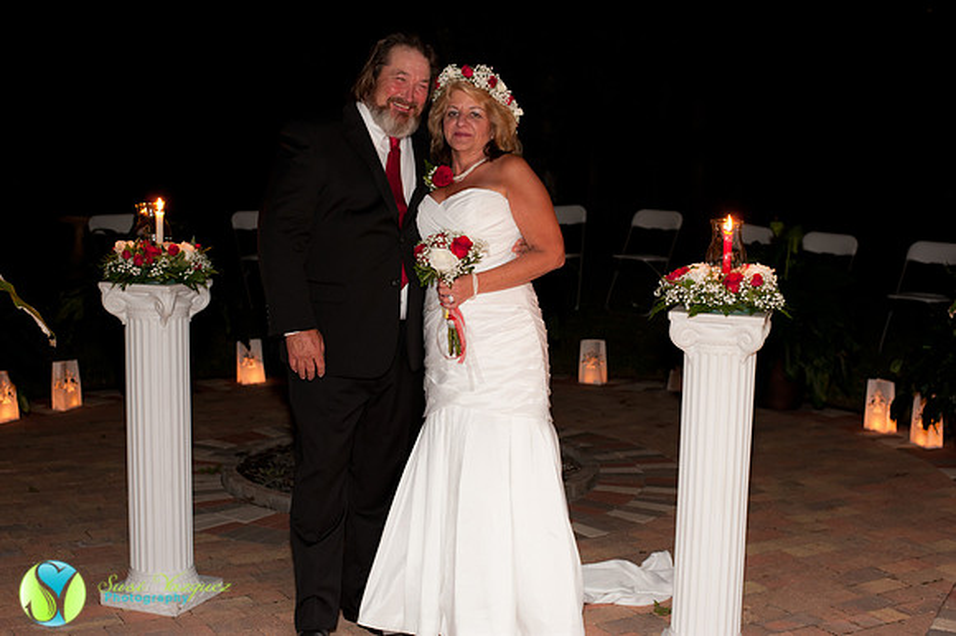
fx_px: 1327
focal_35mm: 50
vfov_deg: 27.0
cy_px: 318
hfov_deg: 39.6
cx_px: 478
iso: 800
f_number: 4.5
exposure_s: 1/13
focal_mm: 50
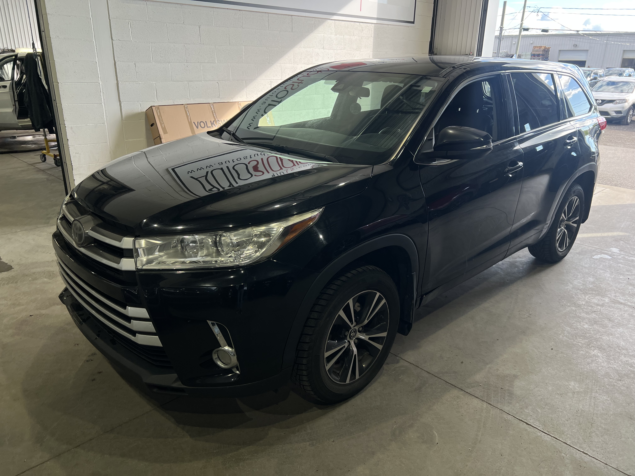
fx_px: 477
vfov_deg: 53.1
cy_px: 238
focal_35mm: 26
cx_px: 318
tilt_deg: -19.6
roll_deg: -0.7
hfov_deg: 67.3
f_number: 1.5
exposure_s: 1/421
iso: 50
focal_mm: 5.7
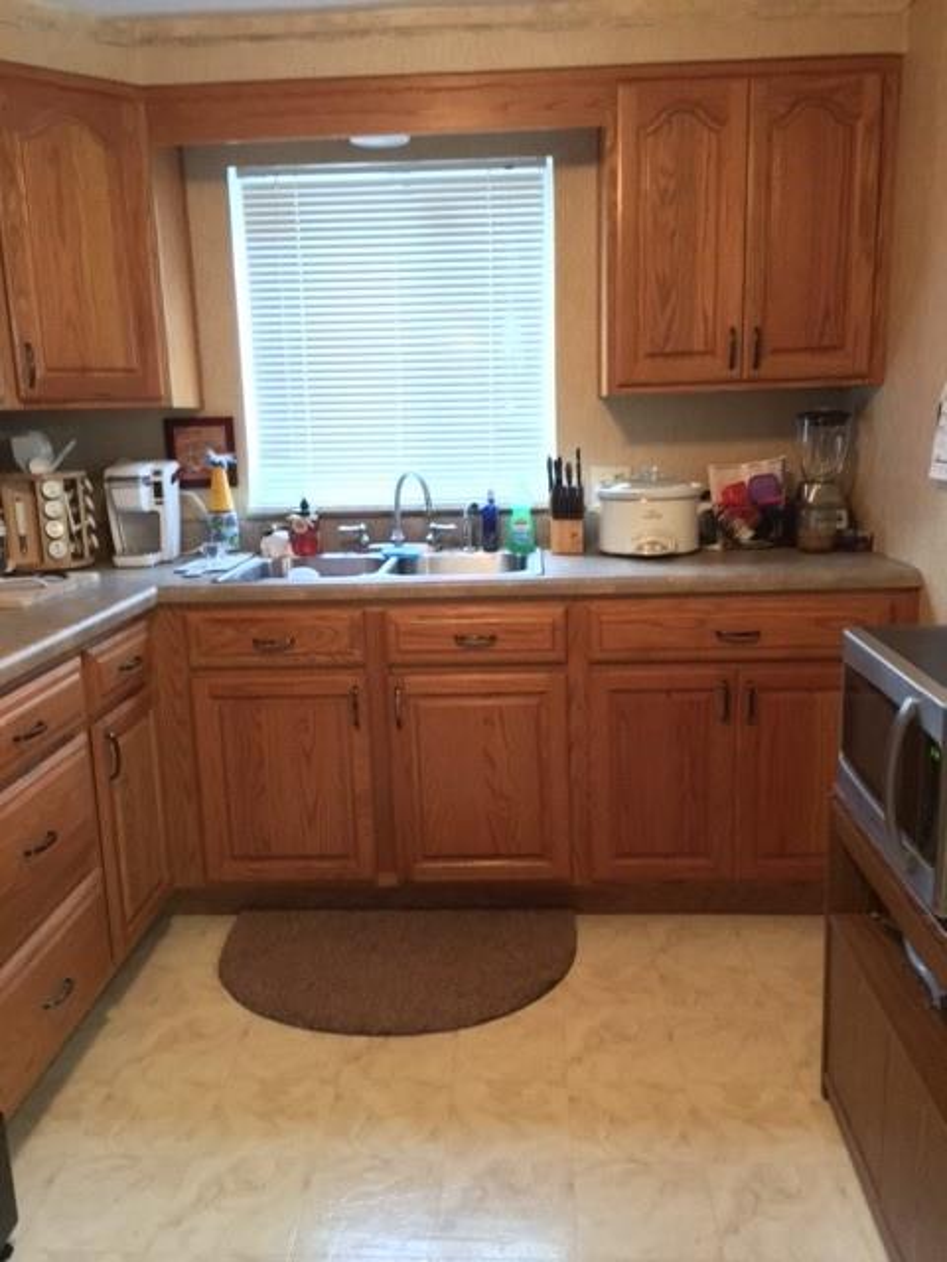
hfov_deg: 48.2
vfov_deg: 61.7
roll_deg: +2.3
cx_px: 474
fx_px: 1058
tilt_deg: -9.9
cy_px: 631
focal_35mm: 29
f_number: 2.2
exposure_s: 1/15
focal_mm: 4.15
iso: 400
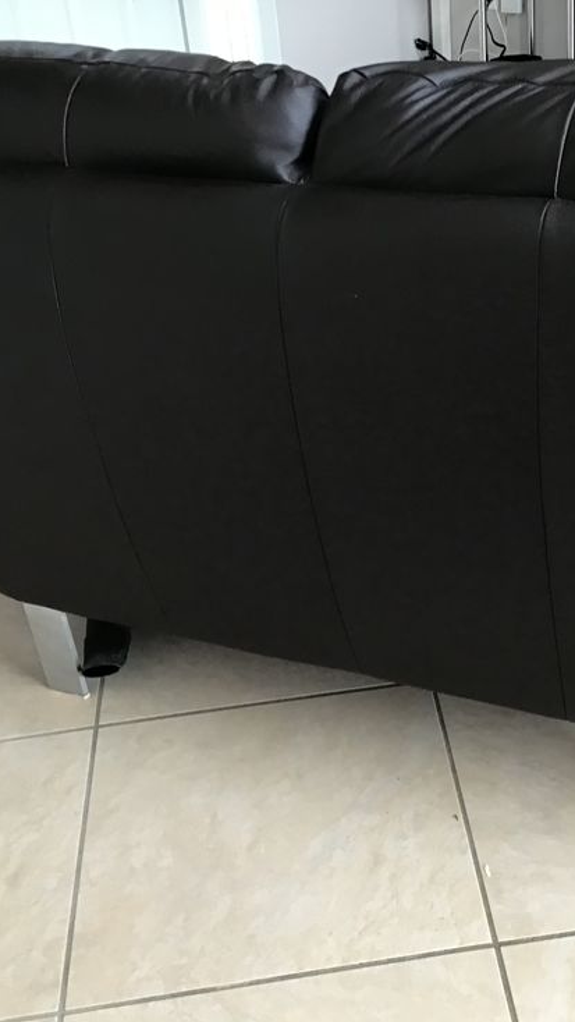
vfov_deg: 44.6
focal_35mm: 46
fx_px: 1247
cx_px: 416
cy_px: 521
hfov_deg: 25.7
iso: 100
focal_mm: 3.3
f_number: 2.4
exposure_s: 1/33
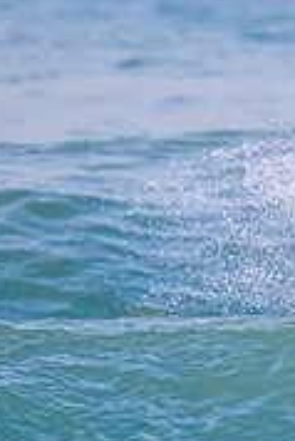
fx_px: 33354
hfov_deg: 0.5
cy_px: 400
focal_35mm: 2719
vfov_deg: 0.8
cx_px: 664
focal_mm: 800
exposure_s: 1/2000
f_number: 11
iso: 5000
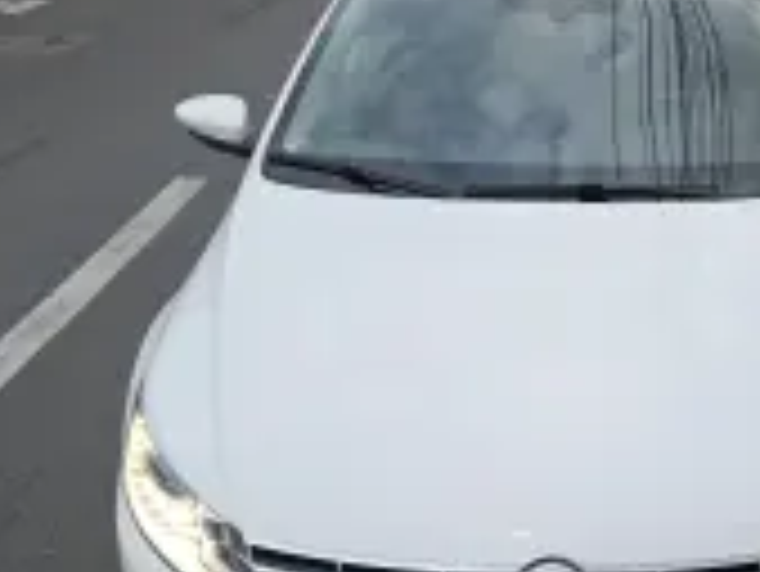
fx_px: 1077
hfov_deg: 37.8
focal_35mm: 49
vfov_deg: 29.5
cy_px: 392
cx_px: 585
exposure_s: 1/100
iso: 100
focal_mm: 6.3
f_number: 1.7
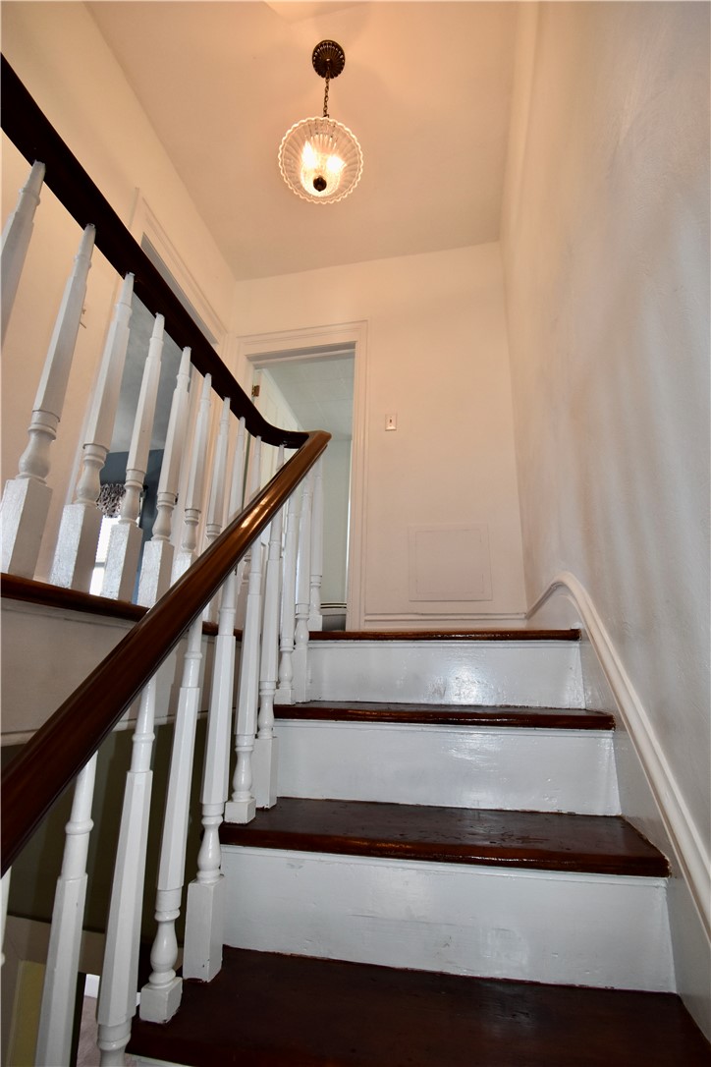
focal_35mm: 15
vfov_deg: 100.4
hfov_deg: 77.3
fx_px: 444
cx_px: 356
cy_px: 534
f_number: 5.6
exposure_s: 1/125
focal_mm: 10
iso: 720
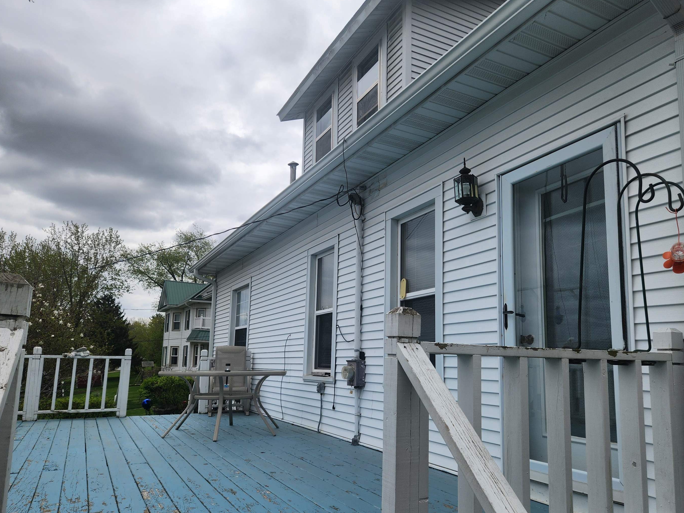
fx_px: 514
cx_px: 376
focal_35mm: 26
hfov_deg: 67.1
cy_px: 287
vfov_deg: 52.9
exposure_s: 1/2921
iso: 20
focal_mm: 5.4
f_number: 1.8
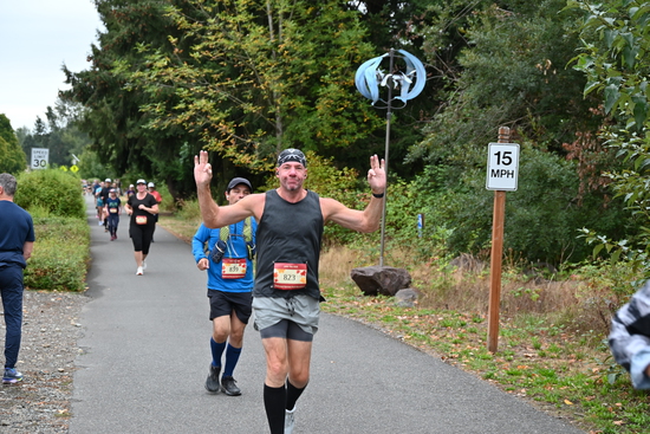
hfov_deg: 28.8
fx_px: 1264
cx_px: 325
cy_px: 217
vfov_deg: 19.5
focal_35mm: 70
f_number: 6
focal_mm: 70
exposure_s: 1/125
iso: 560
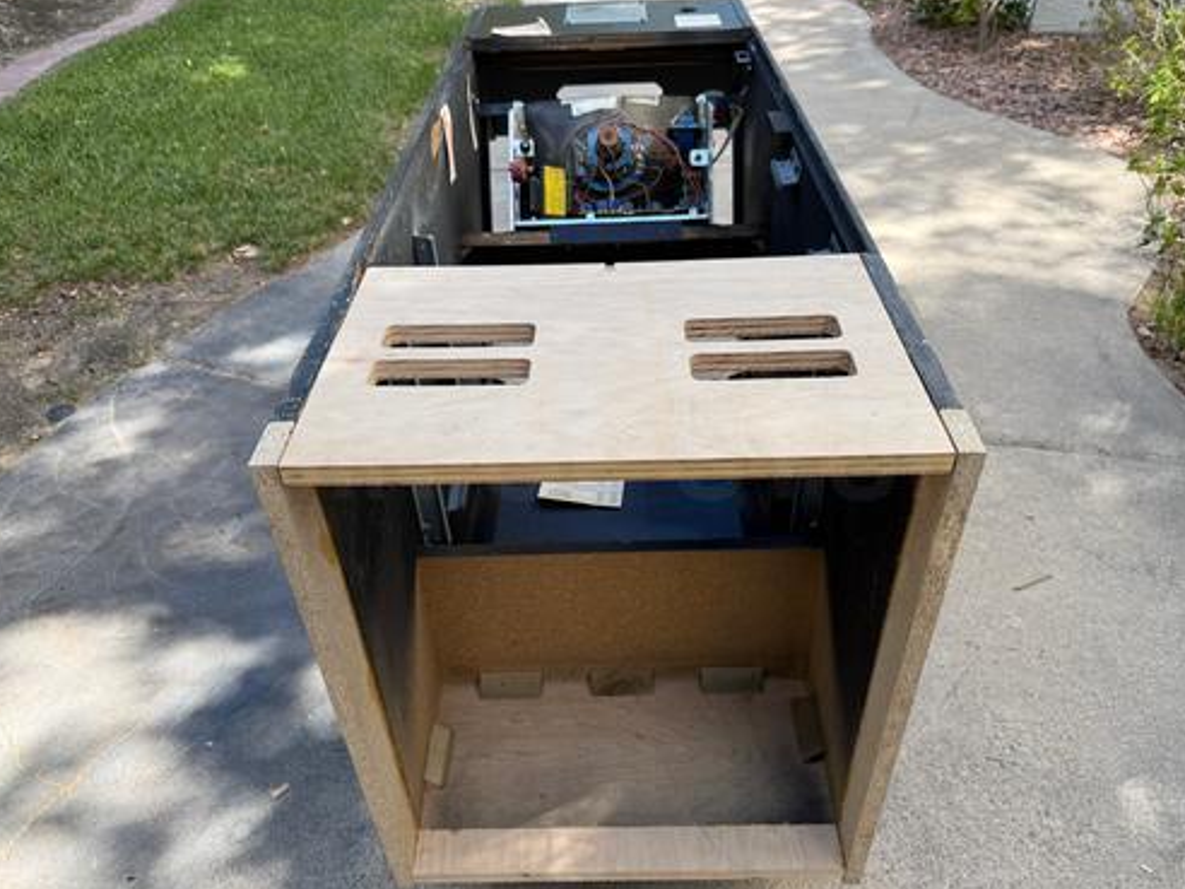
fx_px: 890
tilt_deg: -36.9
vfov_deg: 53.1
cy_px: 455
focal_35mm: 26
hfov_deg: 67.3
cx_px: 603
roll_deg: +0.2
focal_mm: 6.76
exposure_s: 1/1122
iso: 80
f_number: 1.78
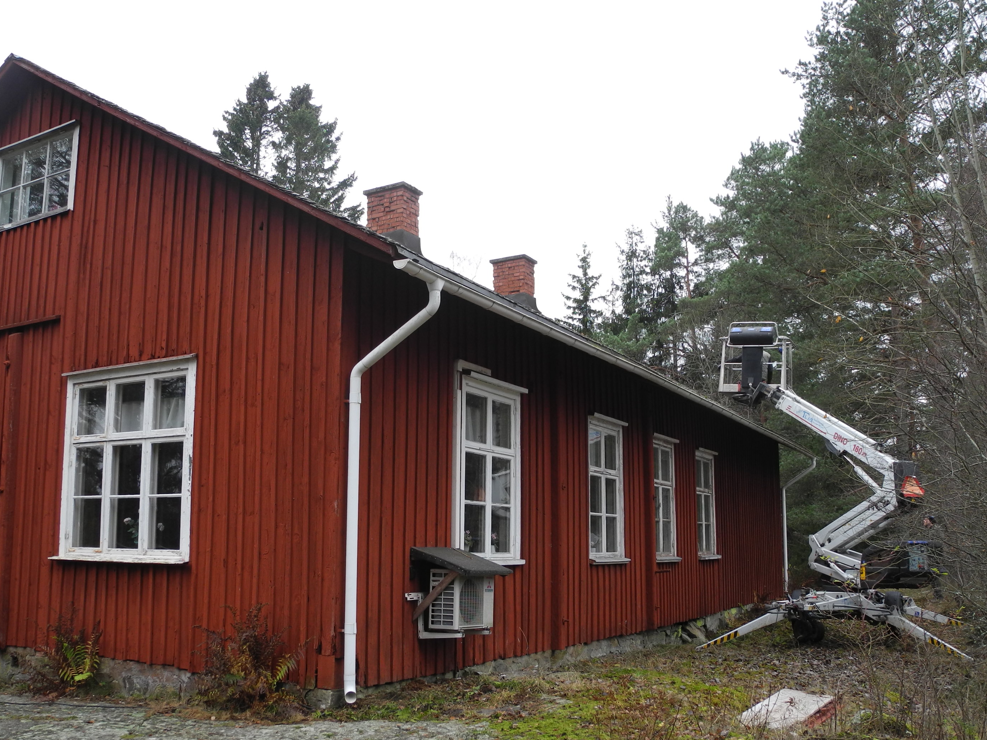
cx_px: 430
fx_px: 941
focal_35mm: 33
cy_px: 415
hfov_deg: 55.2
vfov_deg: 42.9
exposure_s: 1/125
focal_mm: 6
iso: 100
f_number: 2.8
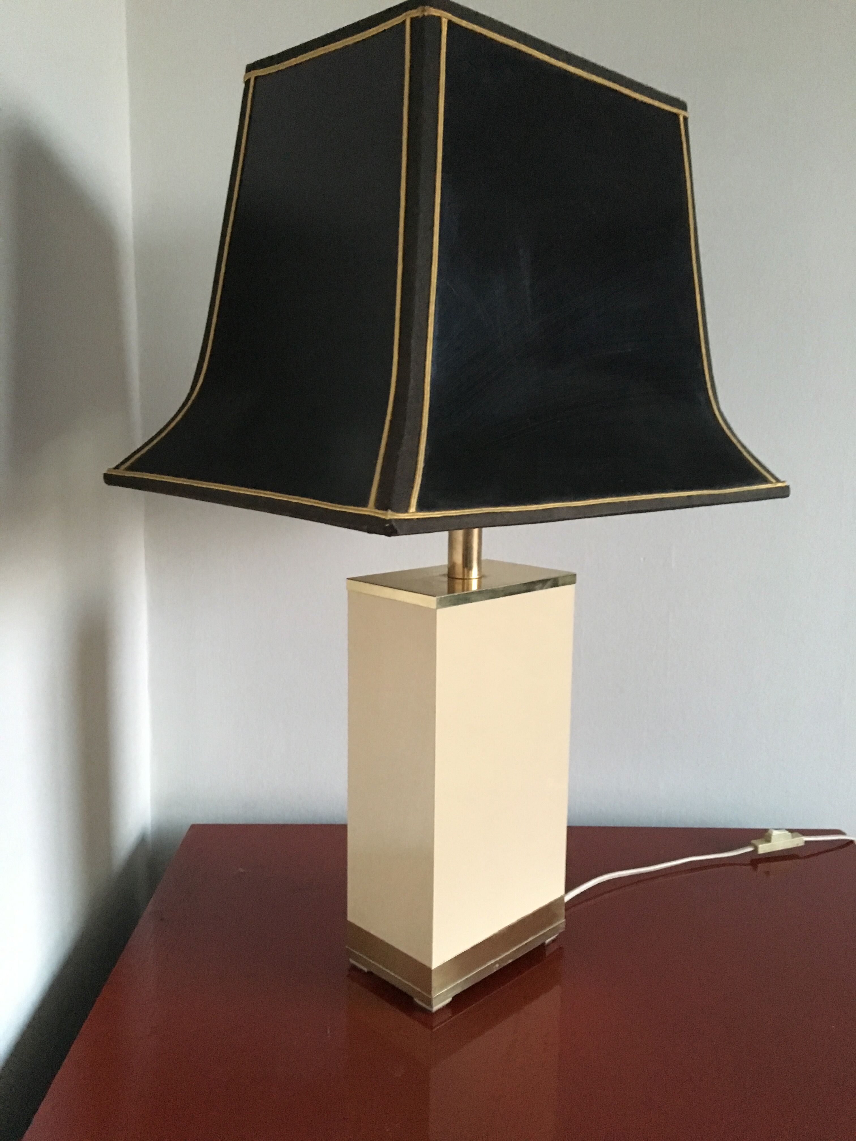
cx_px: 428
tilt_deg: -6.6
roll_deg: +0.1
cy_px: 570
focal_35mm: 29
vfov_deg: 61.7
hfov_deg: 48.2
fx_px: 956
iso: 320
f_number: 2.2
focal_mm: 4.15
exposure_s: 1/17
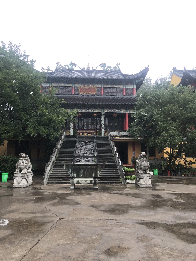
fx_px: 211
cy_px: 130
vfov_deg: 63.4
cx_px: 98
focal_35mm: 28
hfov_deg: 49.7
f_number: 1.8
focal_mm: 4
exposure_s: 1/30
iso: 32
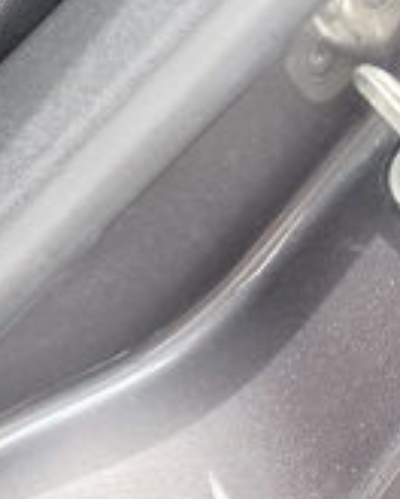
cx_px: -621
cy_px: -290
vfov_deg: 15.9
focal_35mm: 109
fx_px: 1613
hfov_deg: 11.3
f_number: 1.4
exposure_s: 1/180
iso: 20
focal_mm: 6.5
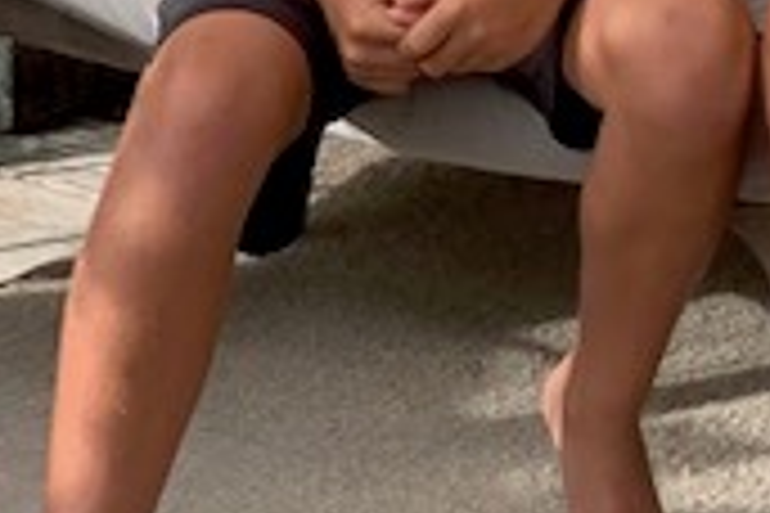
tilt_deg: -6.2
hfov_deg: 9.9
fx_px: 4320
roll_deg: -1.3
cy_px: -738
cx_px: 1063
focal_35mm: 202
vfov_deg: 6.5
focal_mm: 6
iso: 16
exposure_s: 1/305
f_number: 2.4
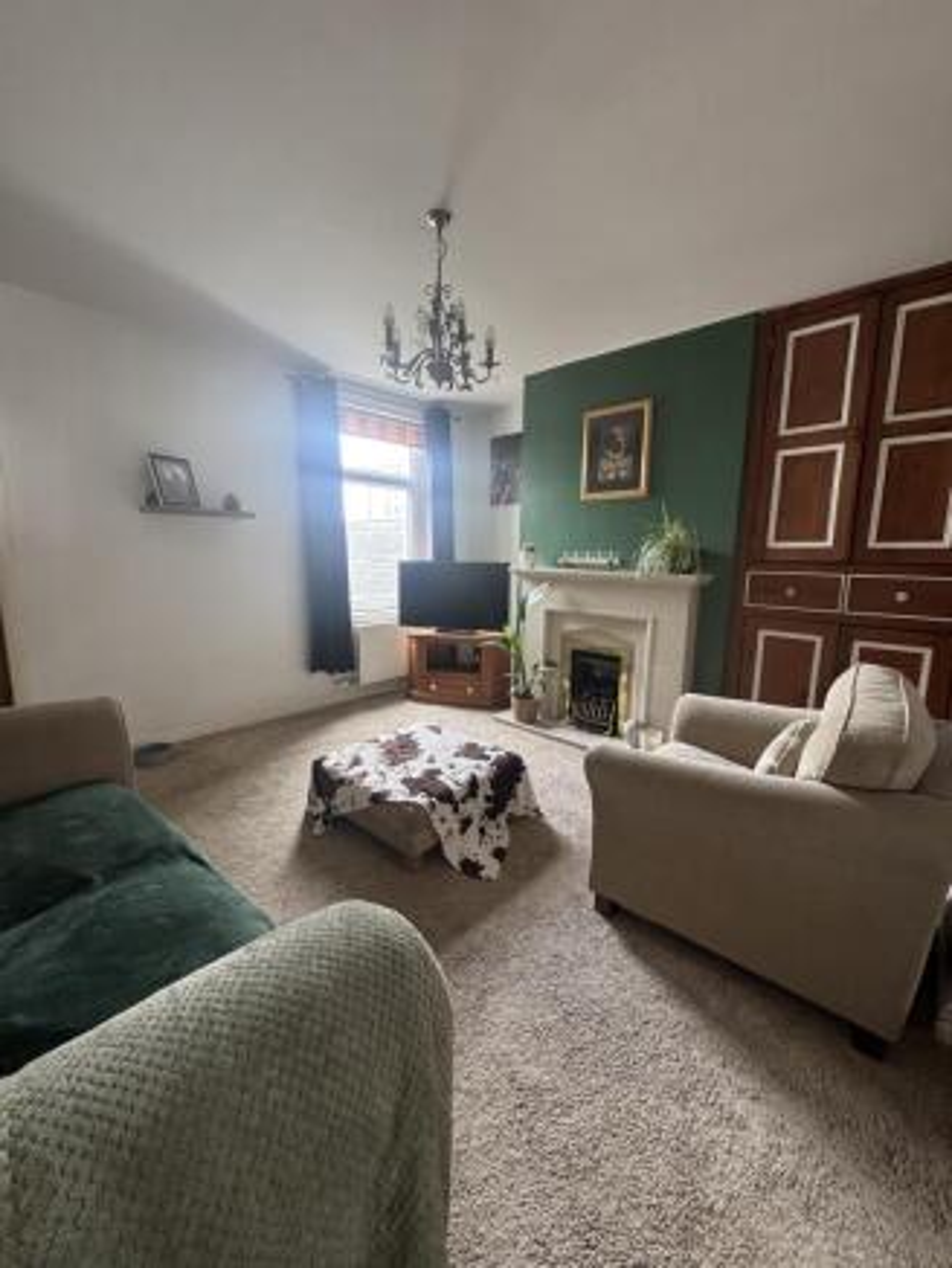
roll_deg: +0.1
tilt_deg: -8.6
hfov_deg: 85.7
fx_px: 513
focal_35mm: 14
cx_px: 476
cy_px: 634
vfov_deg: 102.0
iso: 320
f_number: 2.2
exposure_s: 1/84
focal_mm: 2.22
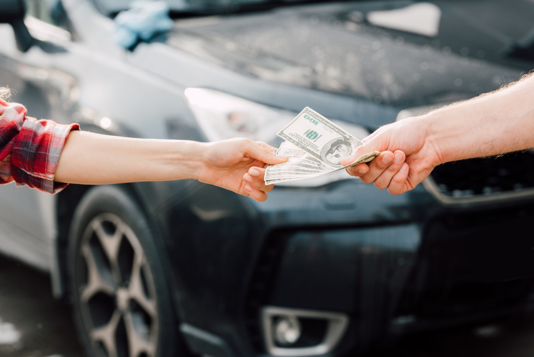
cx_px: 267
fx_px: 1662
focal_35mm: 112
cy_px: 178
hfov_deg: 18.3
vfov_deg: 12.2
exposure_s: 1/160
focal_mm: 112
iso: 125
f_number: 5.6
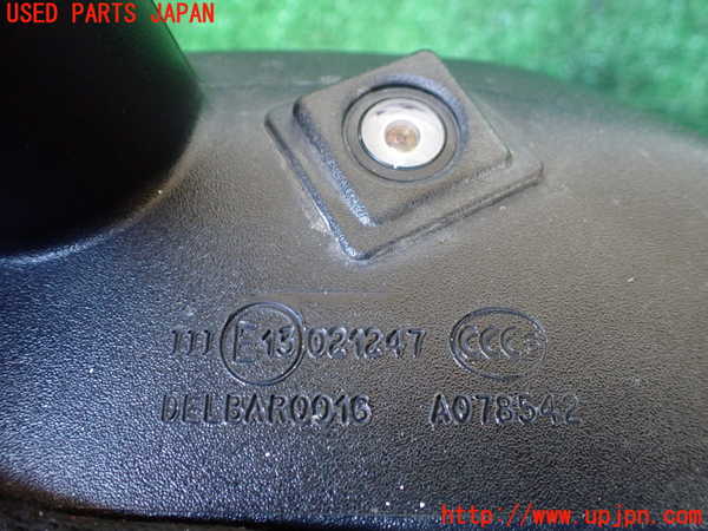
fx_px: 614
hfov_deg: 60.0
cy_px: 266
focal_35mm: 30
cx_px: 354
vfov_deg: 46.8
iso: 800
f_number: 2.3
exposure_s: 1/30
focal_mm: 5.4
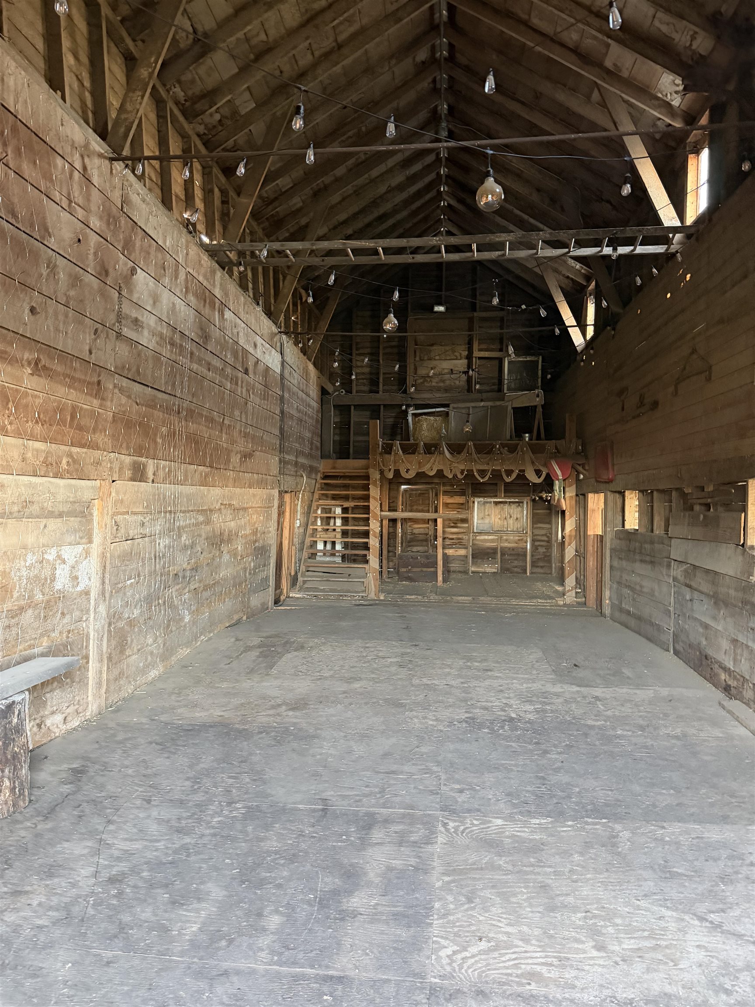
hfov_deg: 56.8
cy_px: 504
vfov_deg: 71.6
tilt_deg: -0.9
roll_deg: +0.5
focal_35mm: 24
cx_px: 378
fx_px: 698
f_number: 1.78
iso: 1000
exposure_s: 1/37
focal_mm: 6.76
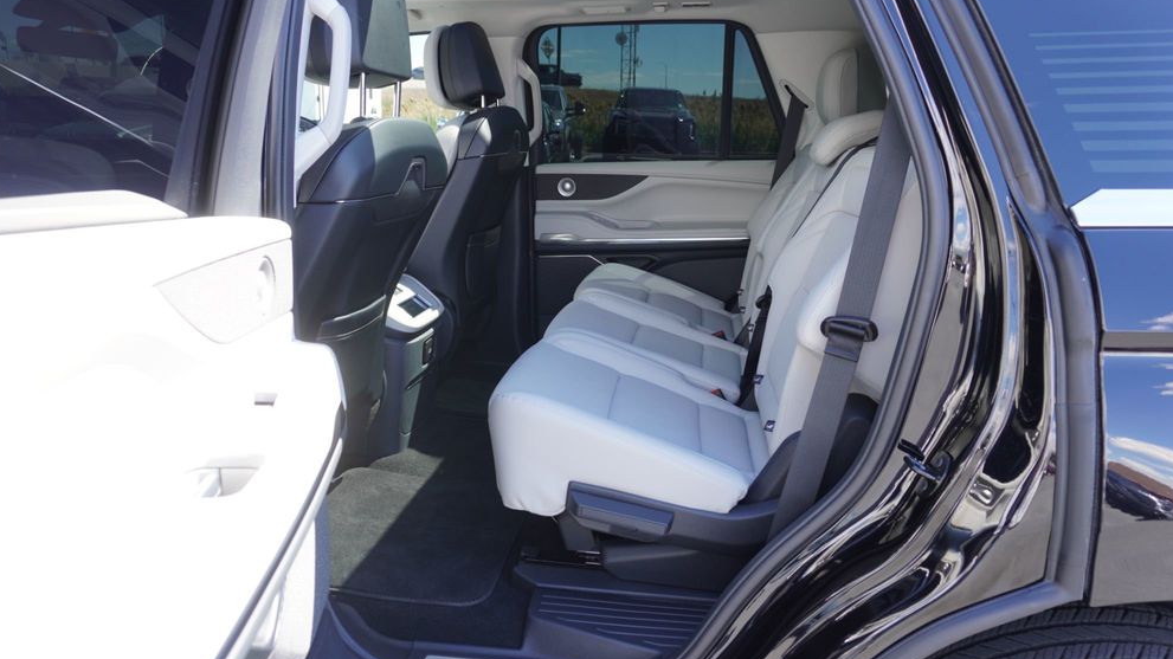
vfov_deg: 44.4
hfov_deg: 71.9
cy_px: 321
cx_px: 579
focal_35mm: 26
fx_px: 809
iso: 100
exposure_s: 1/60
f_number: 4
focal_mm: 16
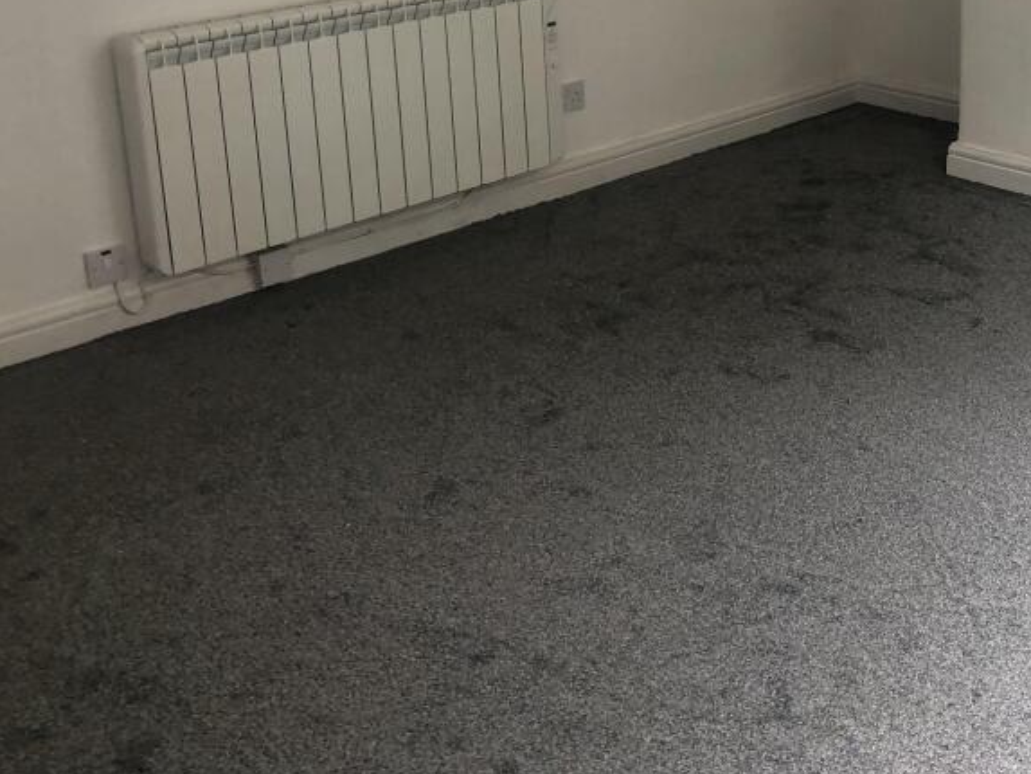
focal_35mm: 50
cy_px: 121
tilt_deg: -13.8
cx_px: 889
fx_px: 1490
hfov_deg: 36.3
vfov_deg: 28.3
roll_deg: -1.1
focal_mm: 3.99
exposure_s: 1/33
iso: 32
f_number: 1.8
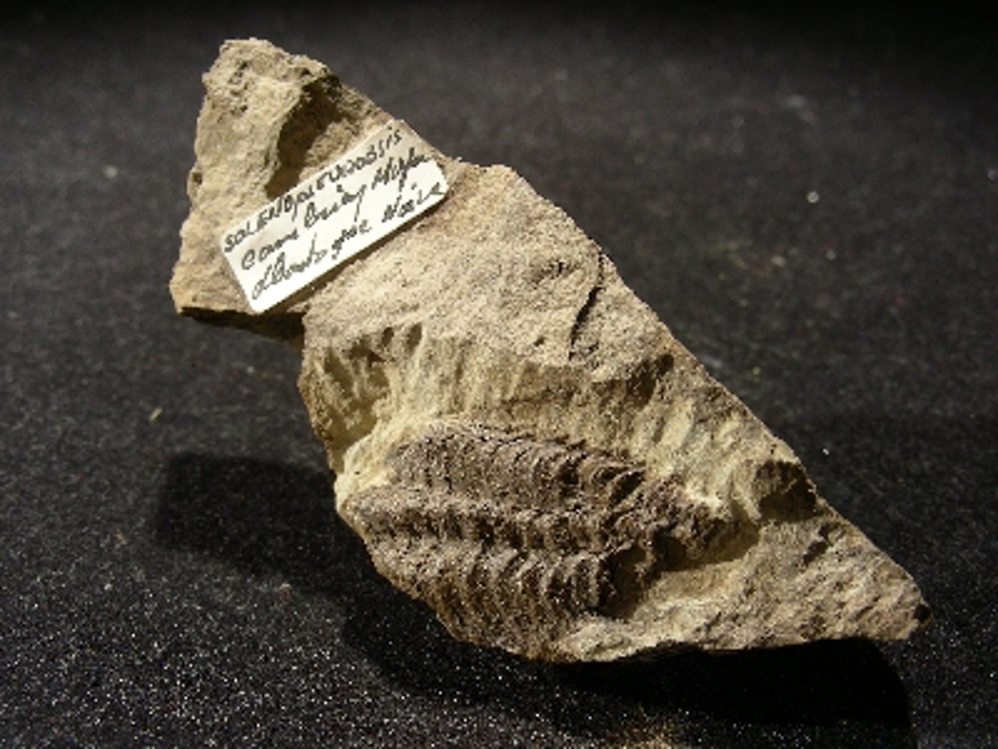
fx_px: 1211
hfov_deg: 44.8
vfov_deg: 34.3
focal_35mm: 42
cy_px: 370
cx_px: 506
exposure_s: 1/19.7
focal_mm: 6.8
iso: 50
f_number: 3.5
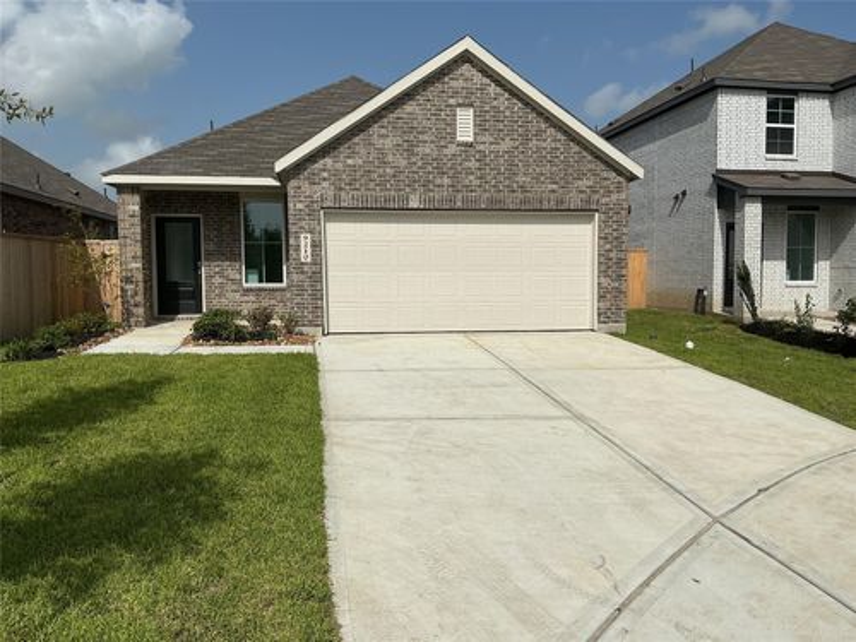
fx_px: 717
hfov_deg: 61.7
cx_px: 428
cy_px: 321
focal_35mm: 29
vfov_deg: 48.2
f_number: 1.8
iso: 25
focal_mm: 3
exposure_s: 1/5263
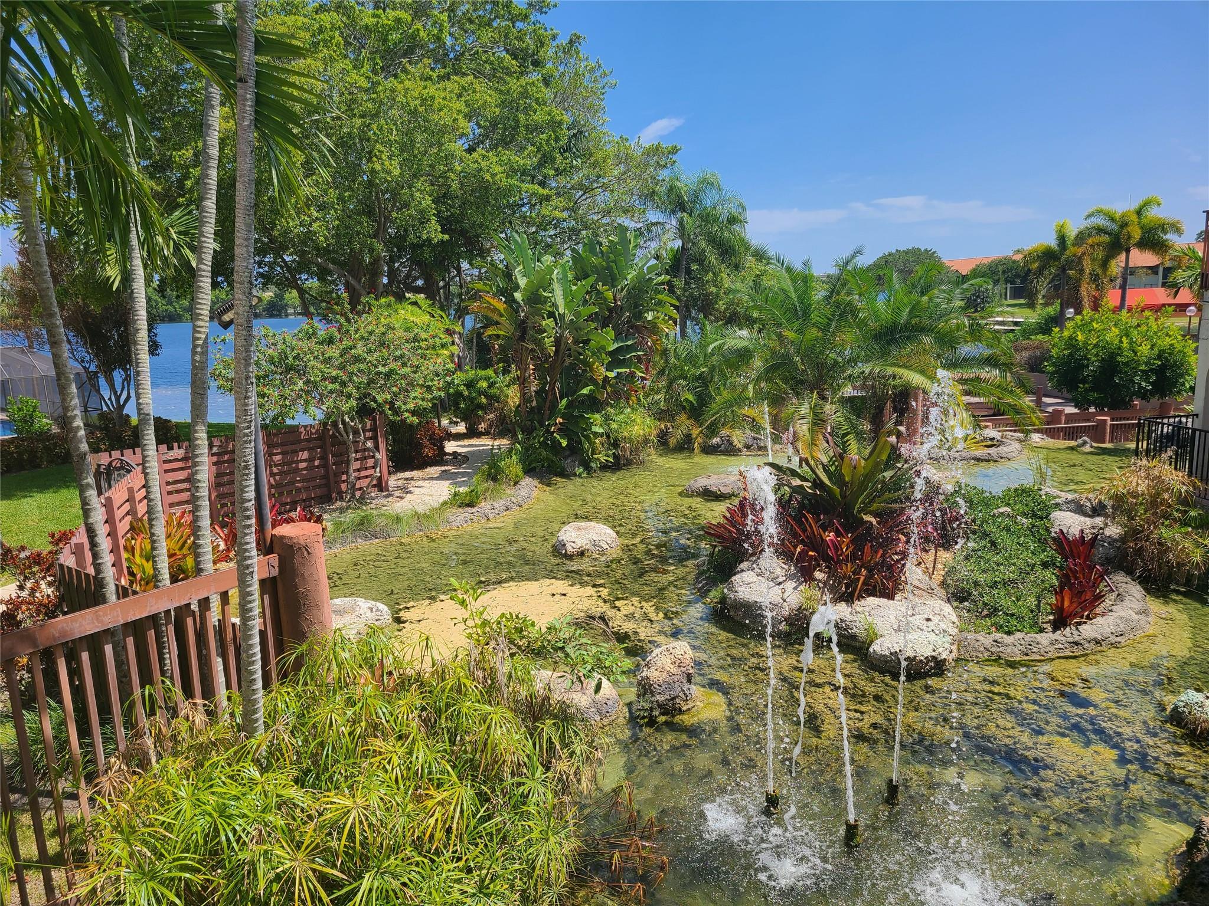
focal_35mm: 26
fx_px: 908
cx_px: 604
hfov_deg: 67.3
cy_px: 453
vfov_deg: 53.1
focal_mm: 5.4
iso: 40
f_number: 1.8
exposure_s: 1/2094
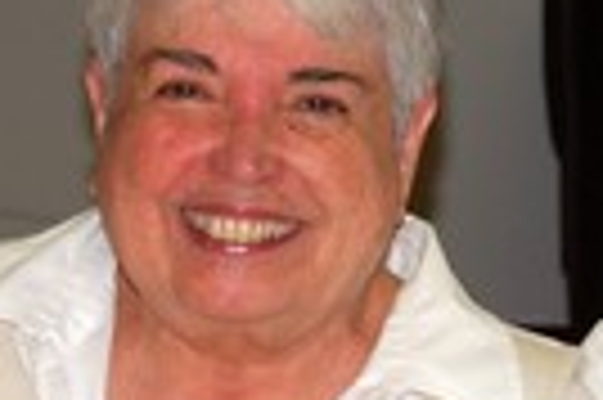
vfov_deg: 4.9
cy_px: 267
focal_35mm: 278
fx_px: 4645
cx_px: 576
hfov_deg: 7.4
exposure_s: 1/60
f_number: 5.3
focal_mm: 55
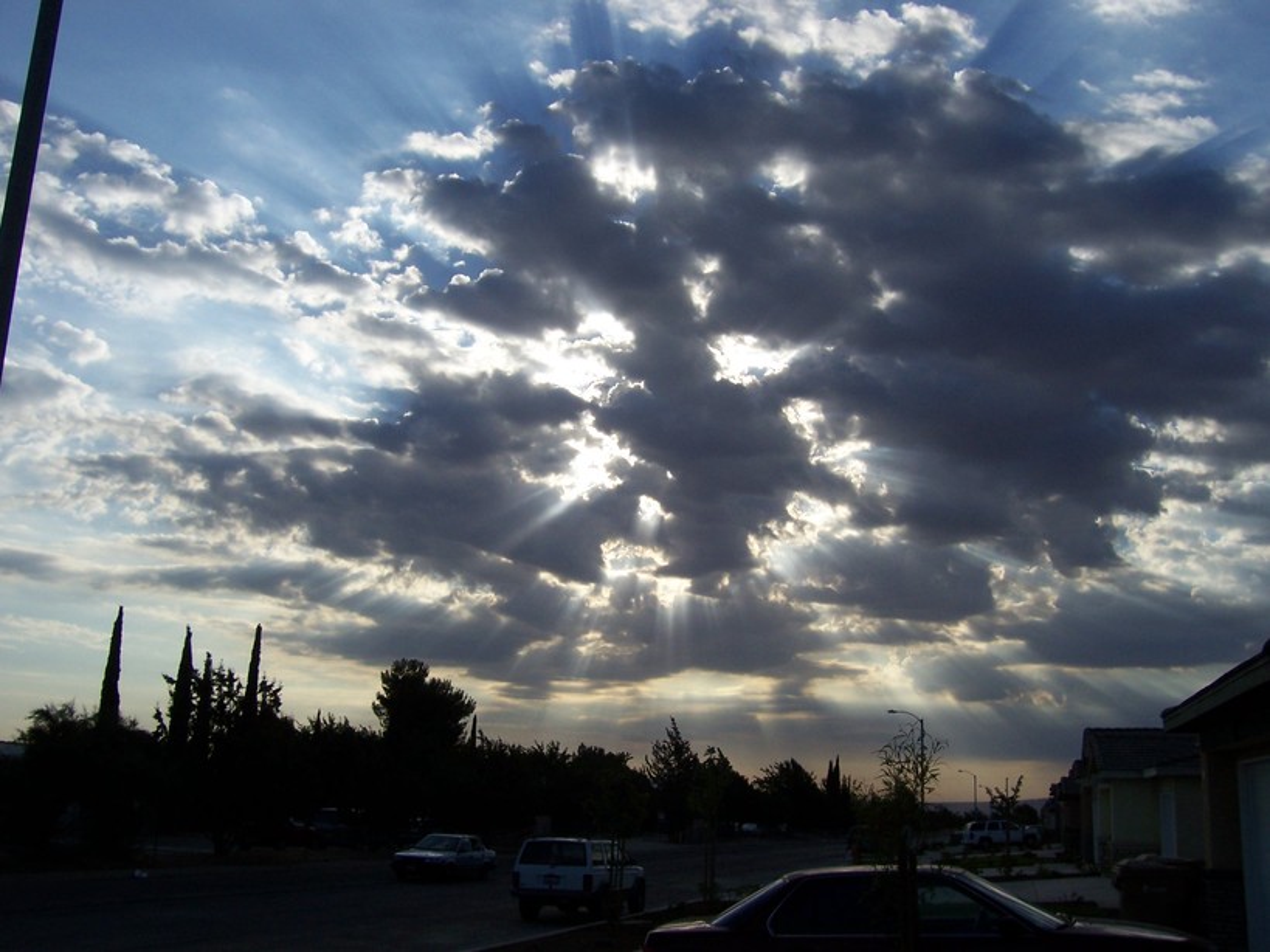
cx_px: 635
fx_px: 1247
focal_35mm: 34
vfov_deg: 41.8
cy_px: 476
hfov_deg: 54.0
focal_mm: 5.6
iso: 80
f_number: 5.6
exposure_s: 1/1500
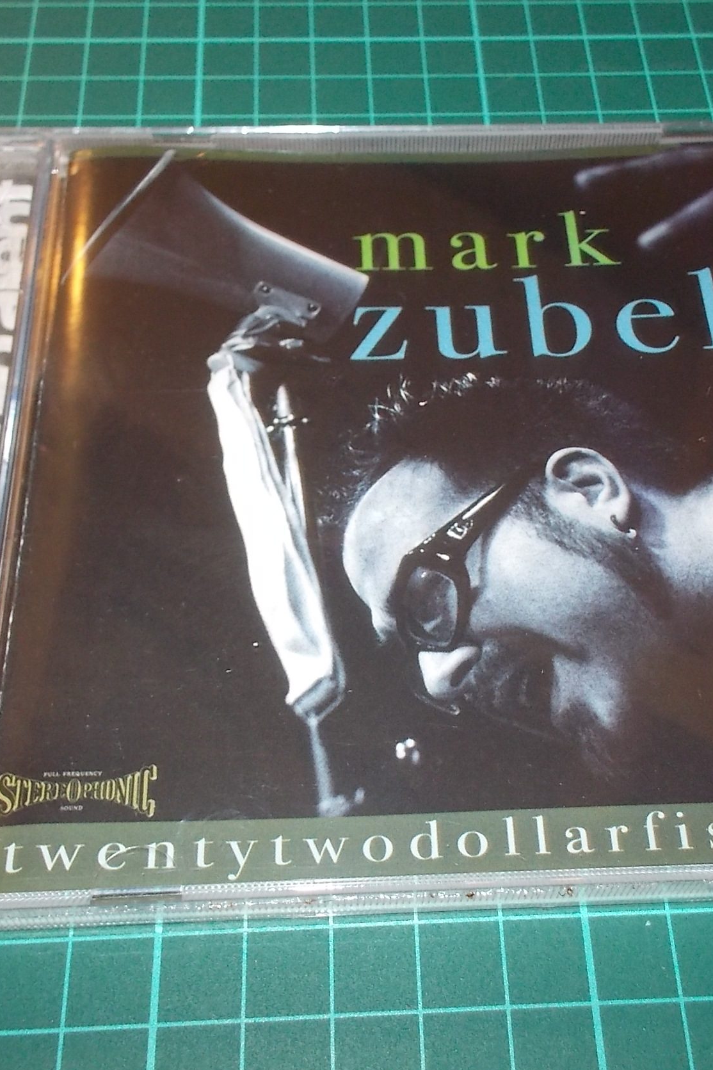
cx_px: 417
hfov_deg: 32.6
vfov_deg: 47.4
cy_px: 538
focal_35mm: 41
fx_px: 1218
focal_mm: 4.1
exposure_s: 1/30
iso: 200
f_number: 3.3
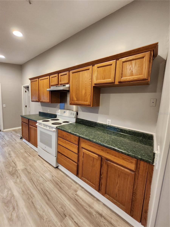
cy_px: 114
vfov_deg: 106.2
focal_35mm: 13
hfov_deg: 89.9
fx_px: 85
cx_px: 85
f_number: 2.2
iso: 400
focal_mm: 1.74
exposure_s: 1/60
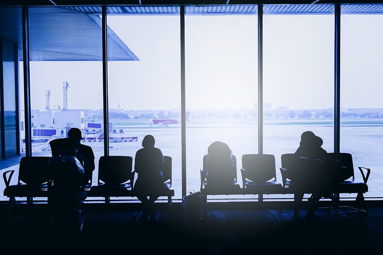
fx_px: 447
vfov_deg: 31.9
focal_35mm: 42
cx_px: 192
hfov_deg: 46.4
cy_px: 128
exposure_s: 1/320
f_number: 4
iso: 125
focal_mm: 15.6
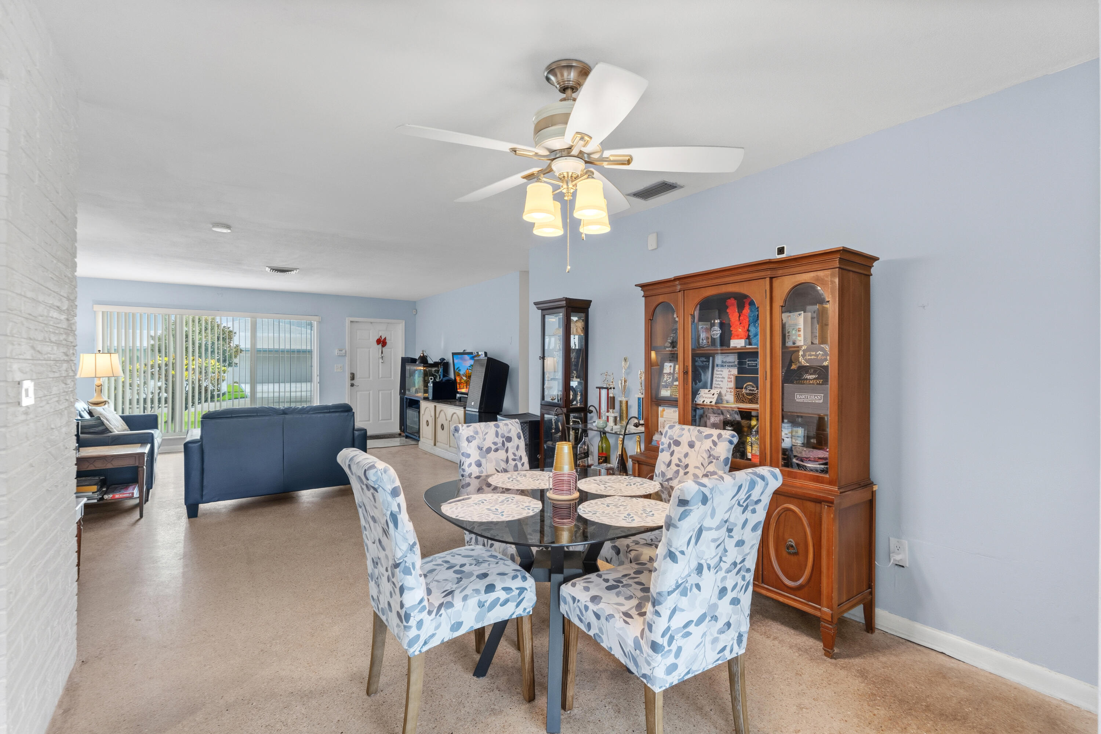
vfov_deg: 73.7
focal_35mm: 16
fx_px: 489
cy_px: 367
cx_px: 550
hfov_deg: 96.7
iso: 320
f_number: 4
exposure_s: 1/125
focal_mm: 16
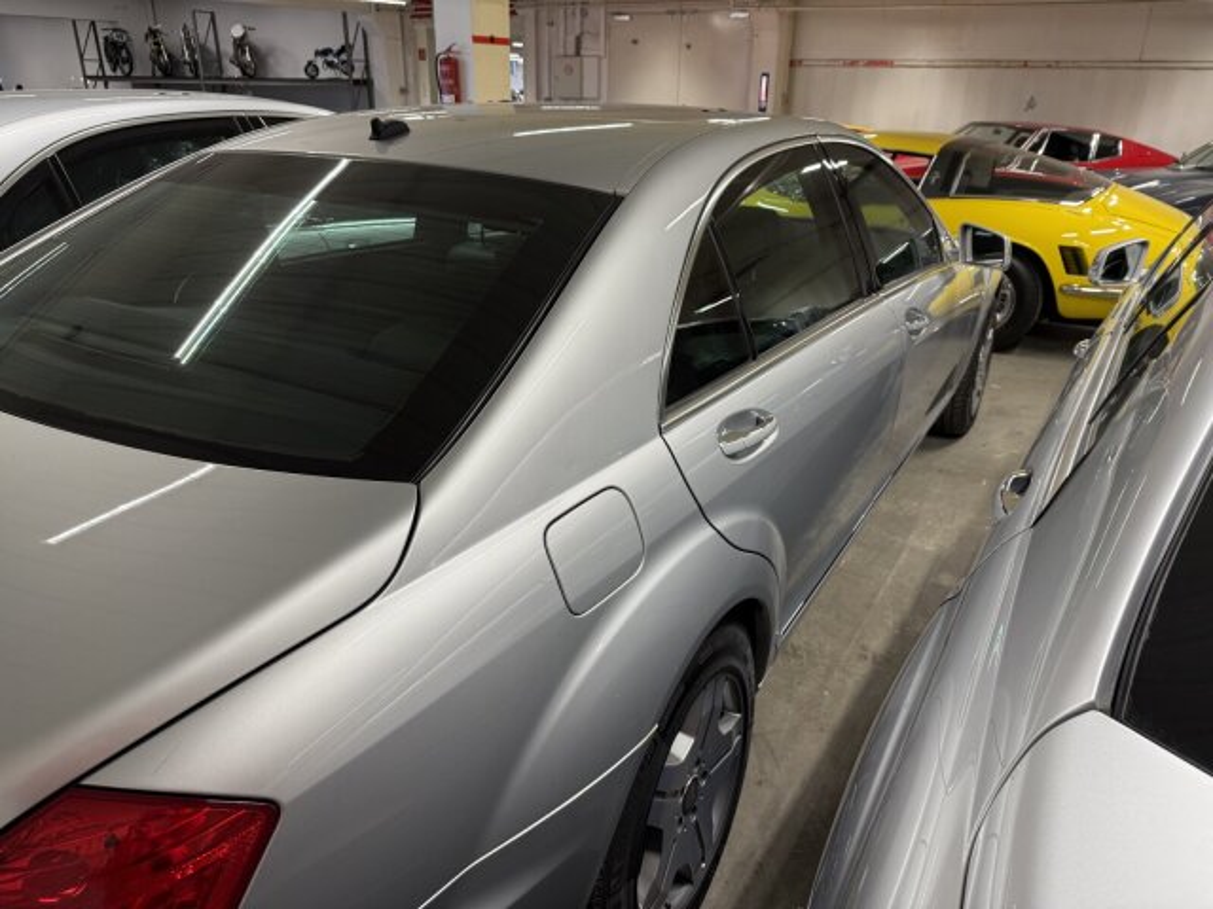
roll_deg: -0.7
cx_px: 606
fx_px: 841
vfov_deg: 56.8
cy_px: 454
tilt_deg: -23.3
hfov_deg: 71.6
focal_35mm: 24
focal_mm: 6.76
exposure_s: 1/100
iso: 125
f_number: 1.78
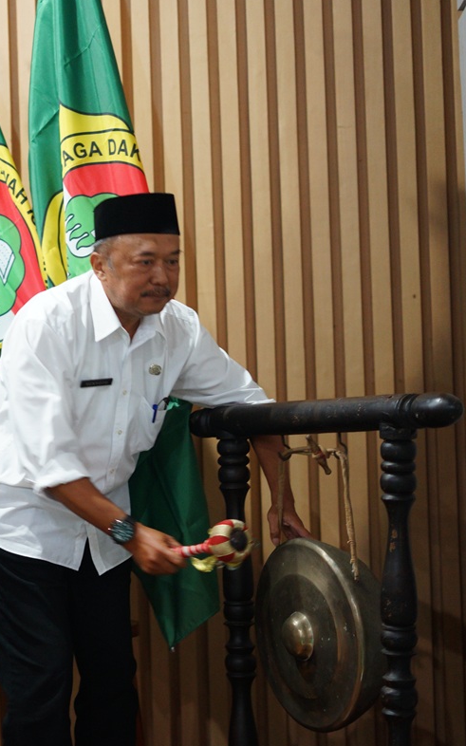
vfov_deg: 24.9
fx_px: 1687
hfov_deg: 15.4
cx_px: -28
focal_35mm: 83
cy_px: 368
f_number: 1.8
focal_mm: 50
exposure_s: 1/80
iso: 1250
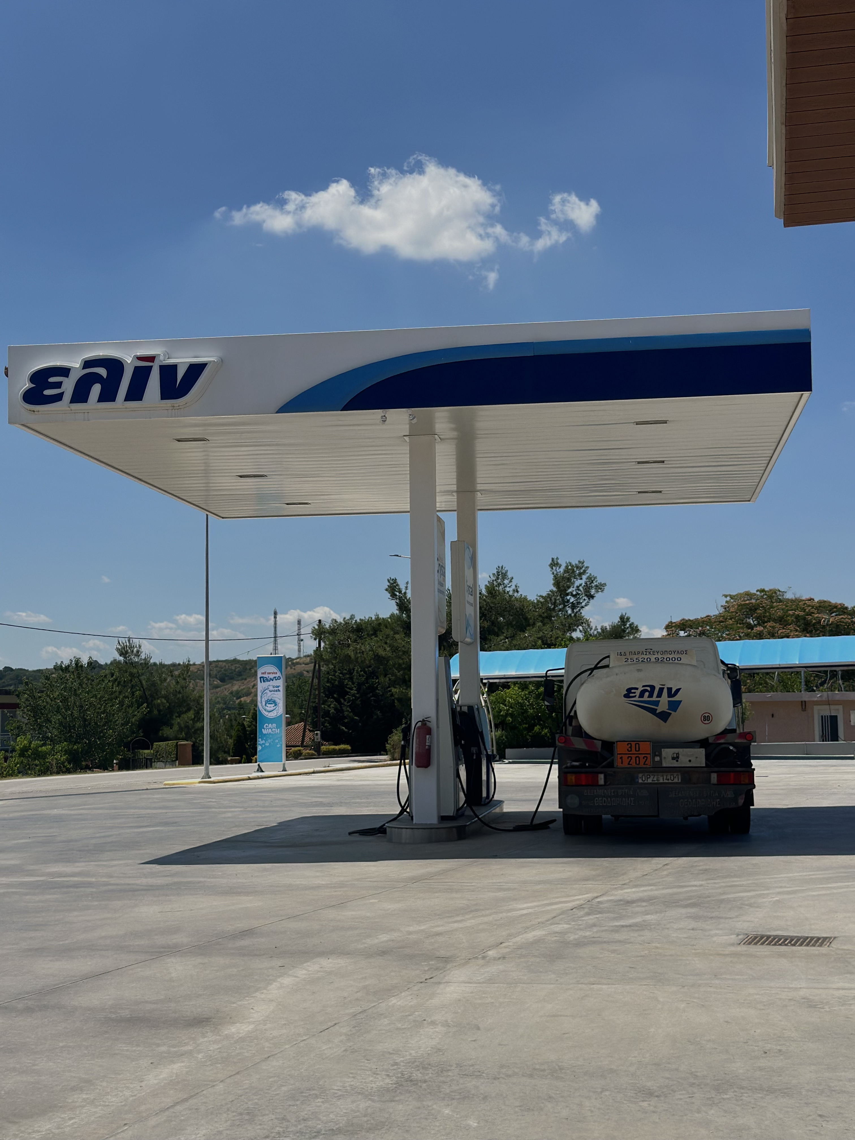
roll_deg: +1.7
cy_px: 570
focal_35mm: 48
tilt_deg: +5.9
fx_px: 1581
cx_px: 428
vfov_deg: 39.7
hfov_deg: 30.3
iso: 100
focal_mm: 6.86
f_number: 1.78
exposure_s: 1/9804
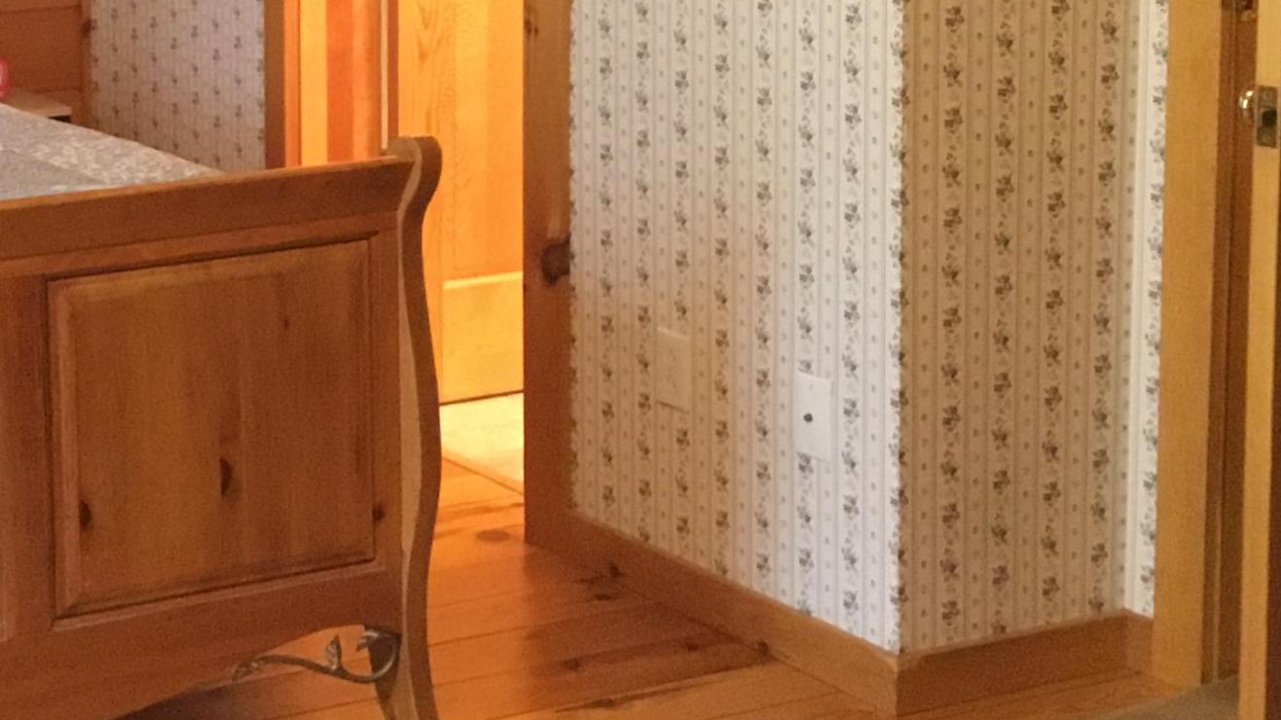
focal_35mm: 77
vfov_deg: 15.4
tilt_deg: -7.1
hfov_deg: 26.1
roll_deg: +1.2
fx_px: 2615
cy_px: 28
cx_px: 12
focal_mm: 3.3
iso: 320
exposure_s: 1/15
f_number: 2.4
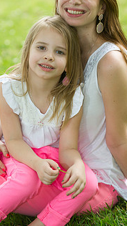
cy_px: 90
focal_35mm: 179
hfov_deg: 6.8
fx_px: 1070
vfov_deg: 12.0
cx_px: 54
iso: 200
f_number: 2.8
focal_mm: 120
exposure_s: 1/200
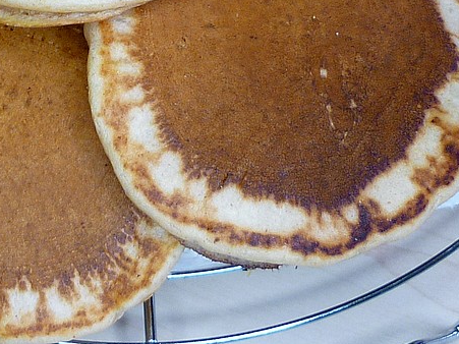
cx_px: 55
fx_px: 1445
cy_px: -44
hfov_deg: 17.8
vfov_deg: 13.3
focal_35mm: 109
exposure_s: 1/30
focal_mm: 5.5
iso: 100
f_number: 2.8
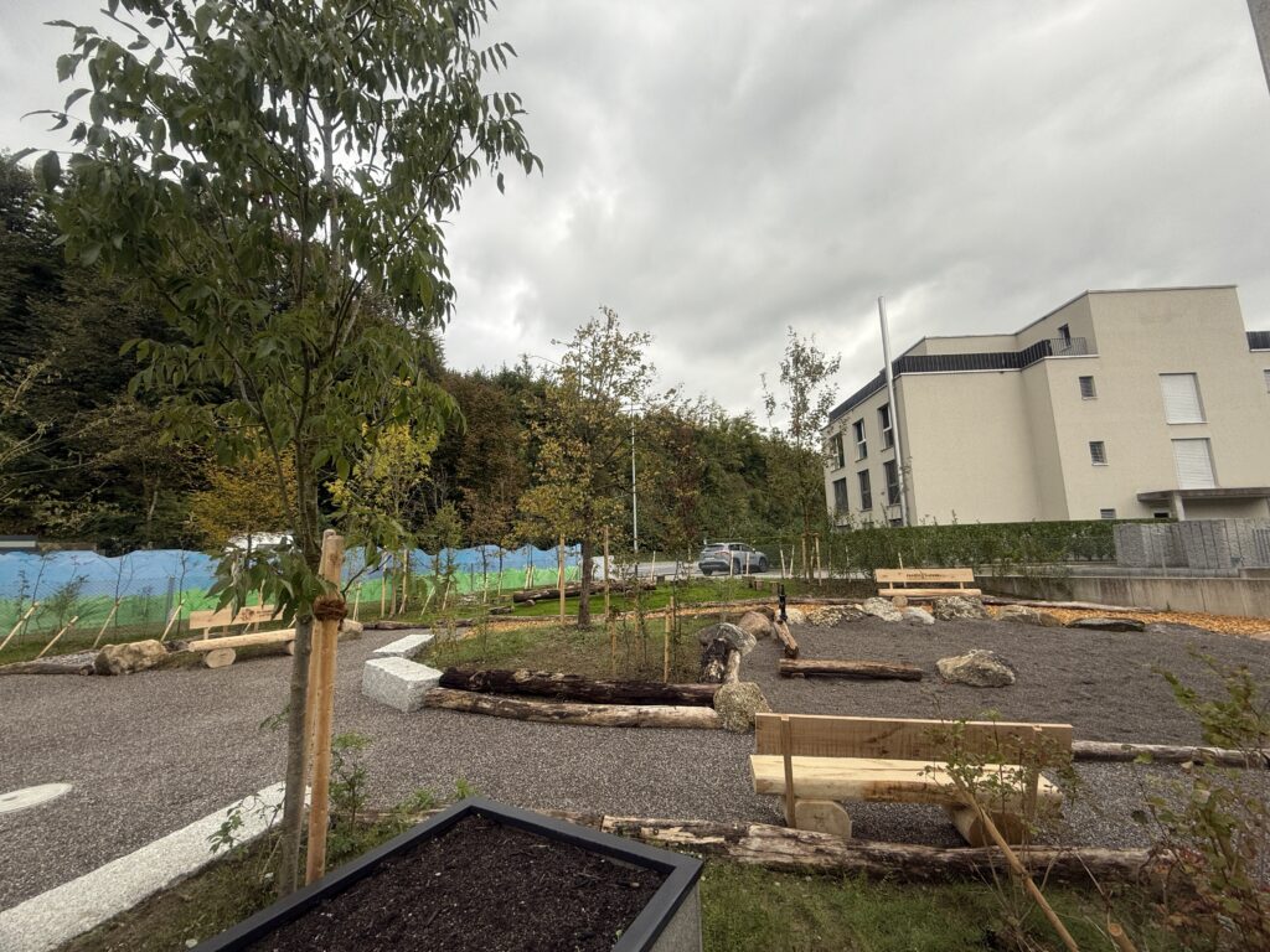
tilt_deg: +8.9
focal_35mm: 14
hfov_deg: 102.1
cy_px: 476
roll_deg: +2.4
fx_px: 514
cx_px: 635
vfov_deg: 85.7
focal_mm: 2.22
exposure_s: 1/221
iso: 50
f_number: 2.2
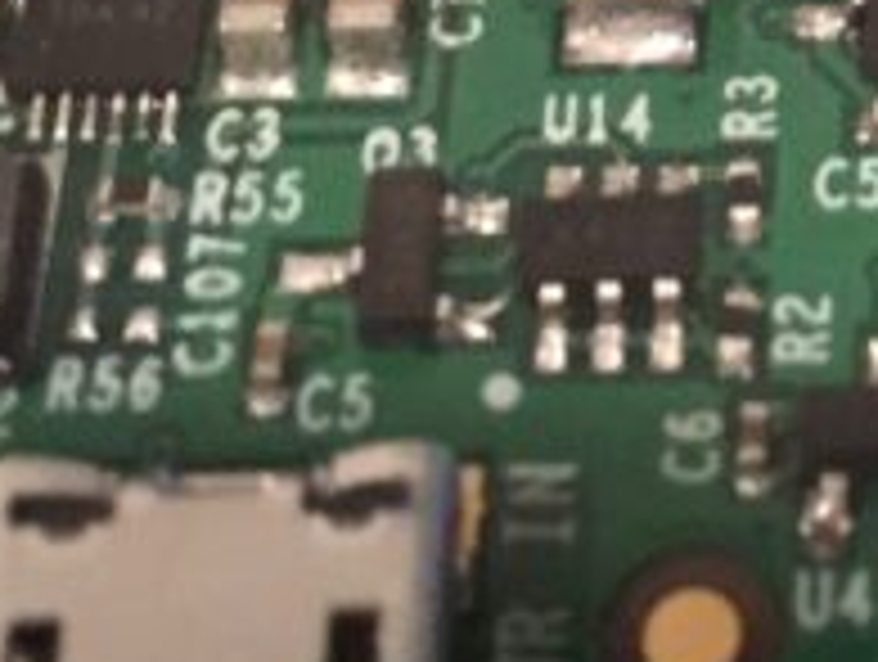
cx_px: 1121
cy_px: -1004
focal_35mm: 152
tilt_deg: -45.4
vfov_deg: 8.8
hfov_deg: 12.6
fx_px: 3862
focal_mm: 4.15
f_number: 2.2
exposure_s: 1/24
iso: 250
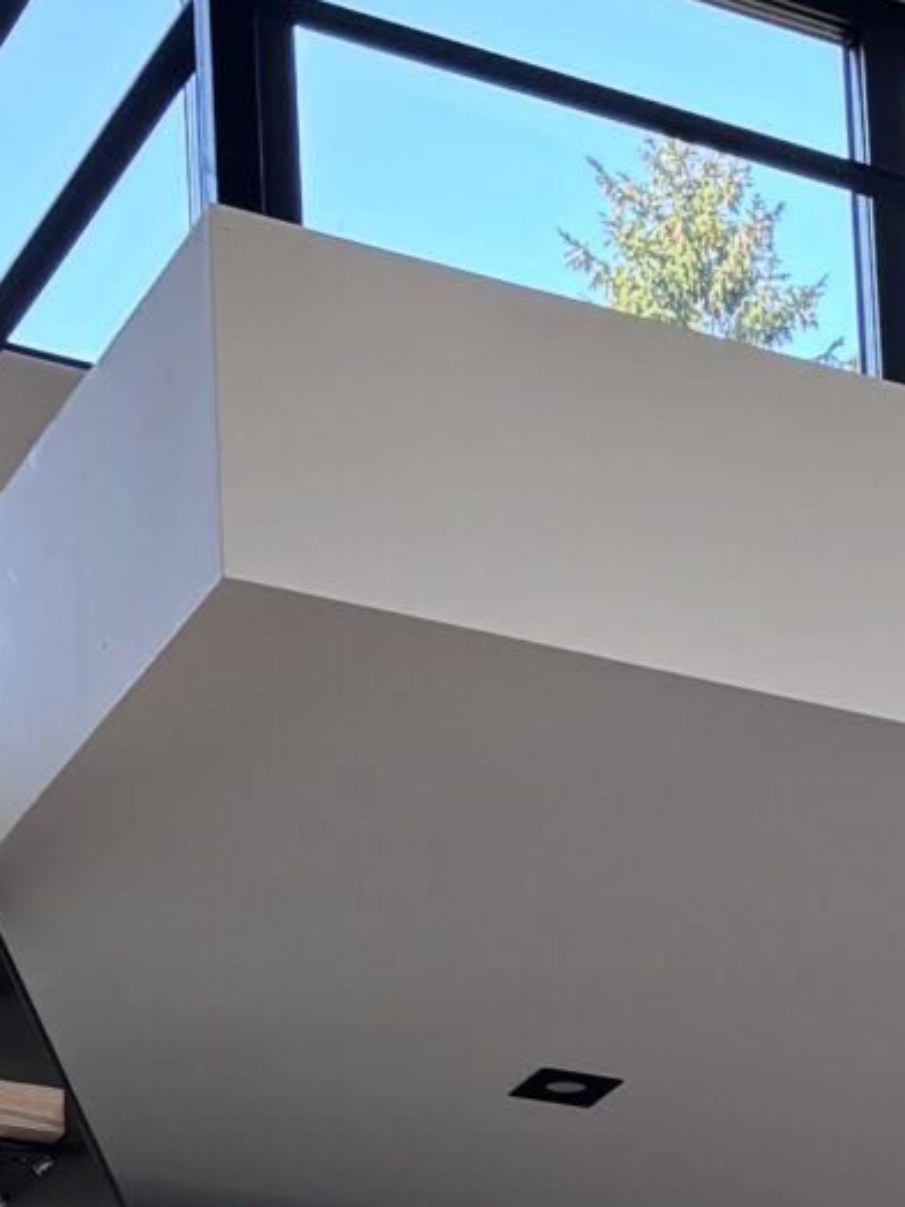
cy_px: 1999
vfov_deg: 14.2
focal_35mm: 127
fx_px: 4427
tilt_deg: +6.1
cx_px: 1478
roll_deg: +3.1
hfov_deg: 11.1
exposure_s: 1/121
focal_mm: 5.96
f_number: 1.6
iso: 64
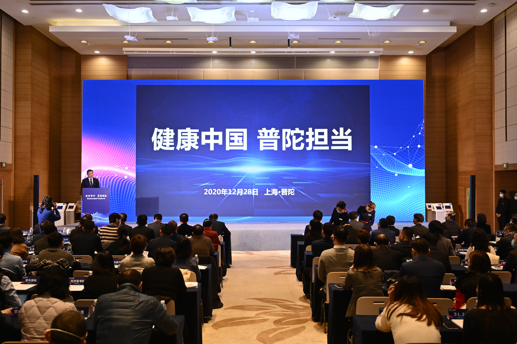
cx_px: 258
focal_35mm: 39
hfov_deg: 49.6
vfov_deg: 34.2
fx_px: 560
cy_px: 172
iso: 640
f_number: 4
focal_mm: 39
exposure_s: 1/100
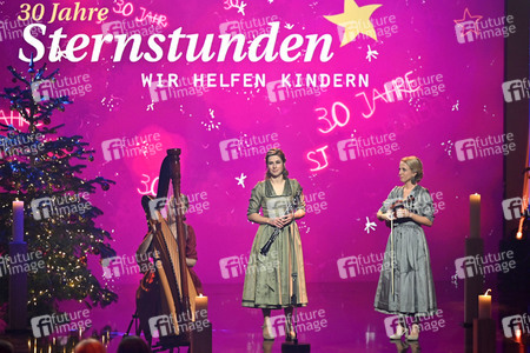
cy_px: 176
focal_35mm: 155
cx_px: 265
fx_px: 2282
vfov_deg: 8.9
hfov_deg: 13.2
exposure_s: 1/400
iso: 1600
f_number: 2.8
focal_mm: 155
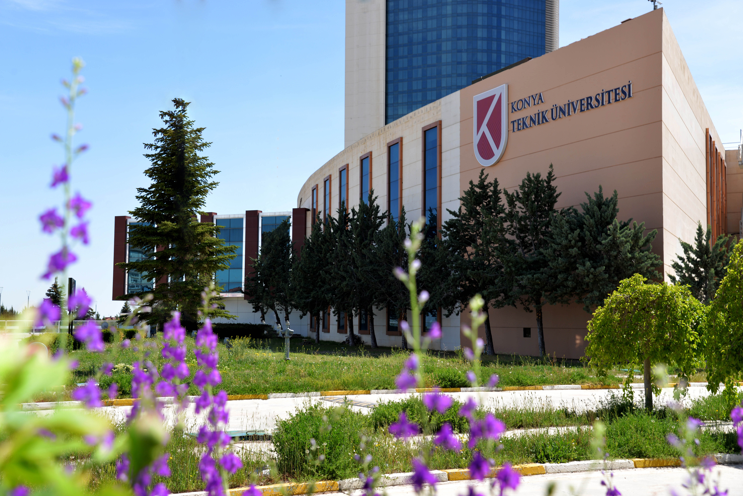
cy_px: 248
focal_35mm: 46
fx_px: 950
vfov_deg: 29.3
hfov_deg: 42.7
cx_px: 372
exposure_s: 1/200
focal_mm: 46
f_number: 6.3
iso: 100
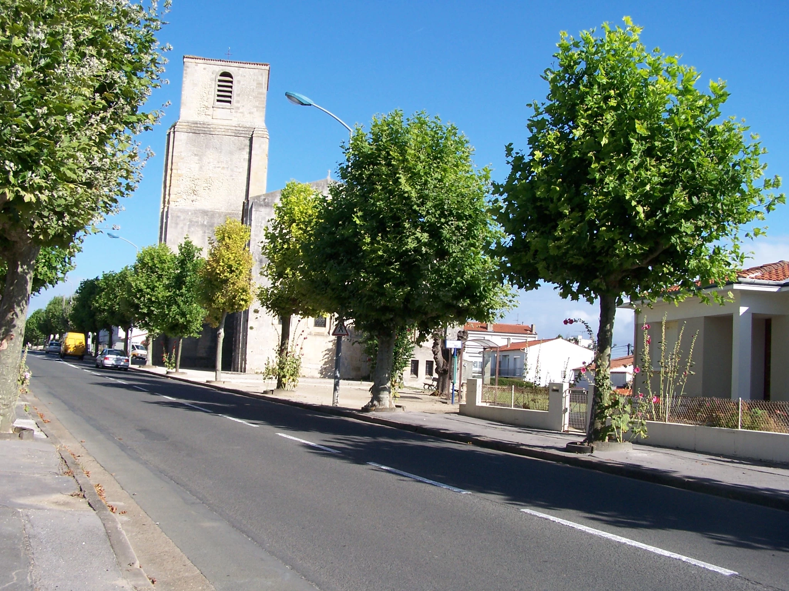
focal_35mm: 38
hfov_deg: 49.0
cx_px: 394
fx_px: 866
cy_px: 296
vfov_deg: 37.7
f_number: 4
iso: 80
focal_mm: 6.3
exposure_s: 1/500
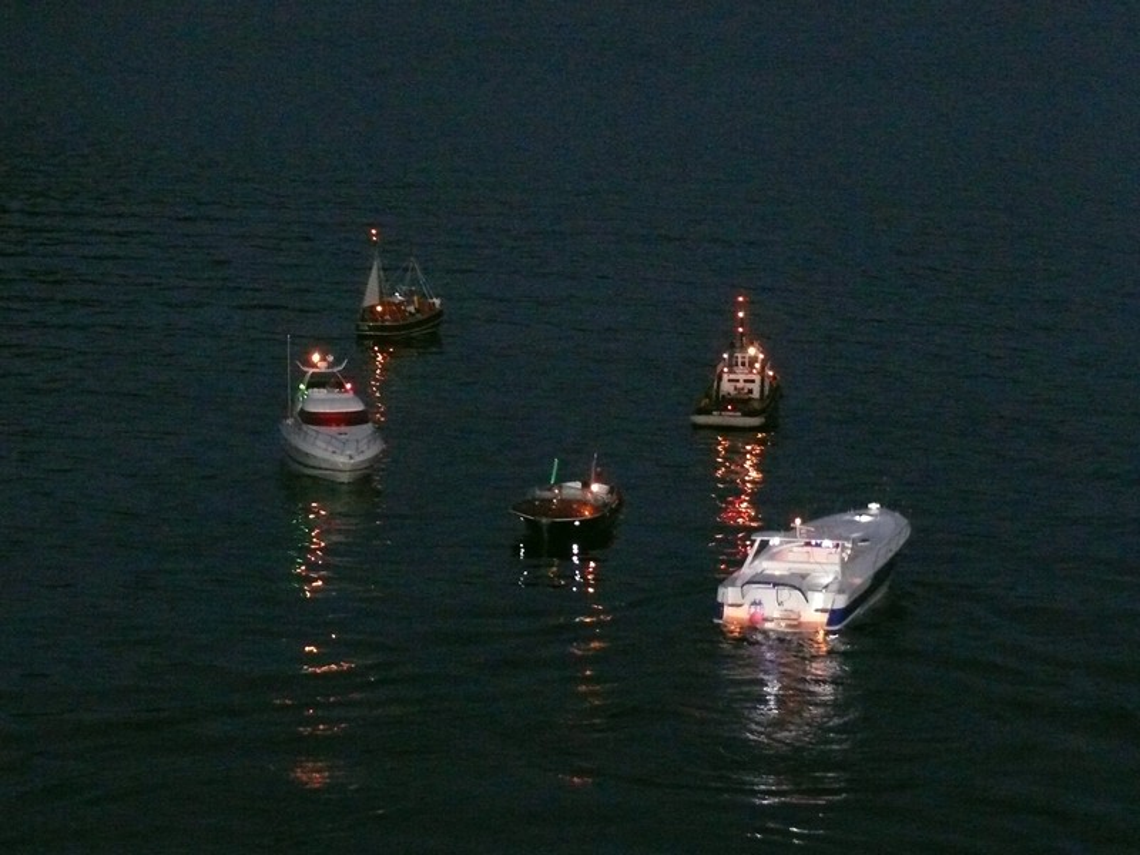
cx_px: 570
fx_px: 4314
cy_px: 428
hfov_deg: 15.1
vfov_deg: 11.3
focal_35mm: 131
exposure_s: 1/30
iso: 800
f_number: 3.2
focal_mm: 19.6
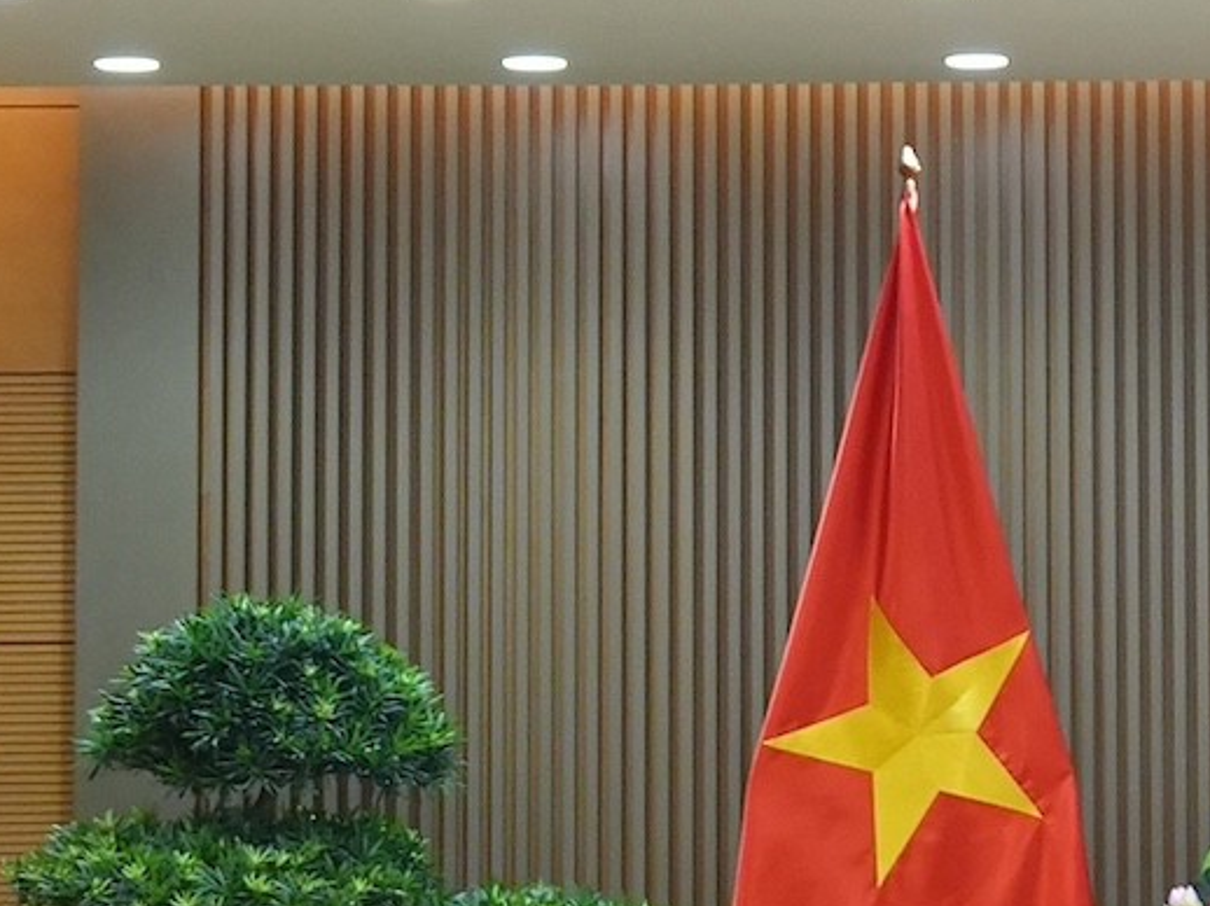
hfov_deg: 9.9
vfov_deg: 7.6
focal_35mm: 195
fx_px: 6813
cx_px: 1715
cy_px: 226
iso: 1600
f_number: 2.8
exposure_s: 1/250
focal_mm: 35
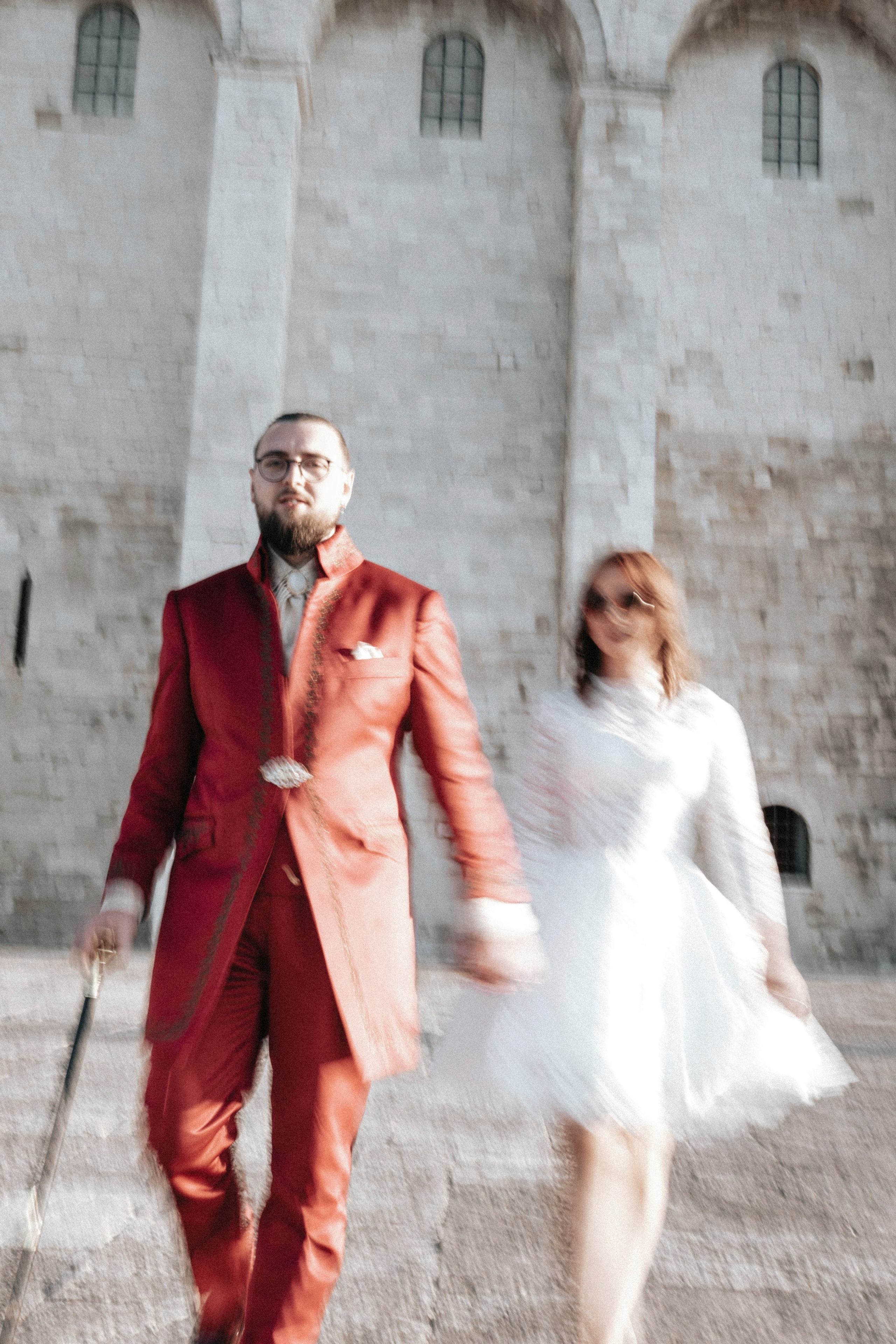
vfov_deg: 54.4
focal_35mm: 35
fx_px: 1307
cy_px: 672
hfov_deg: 37.9
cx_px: 448
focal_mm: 35
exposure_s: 1/6
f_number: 14
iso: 50
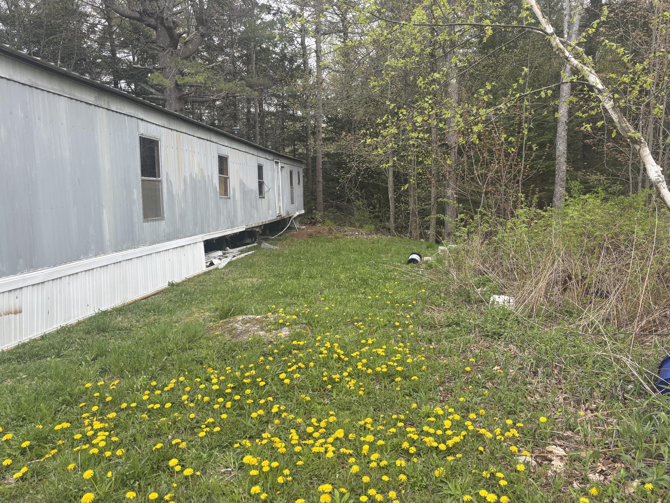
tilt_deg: -5.7
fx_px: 503
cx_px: 335
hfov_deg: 67.3
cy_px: 252
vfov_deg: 53.1
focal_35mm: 26
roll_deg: +1.7
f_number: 1.6
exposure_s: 1/747
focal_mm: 5.96
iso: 50
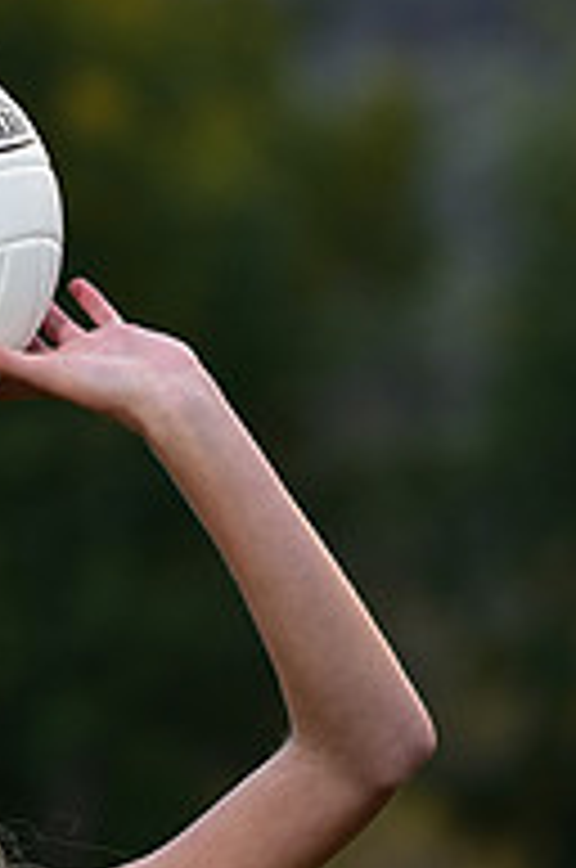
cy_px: 1093
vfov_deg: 4.1
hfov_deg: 2.8
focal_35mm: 497
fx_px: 11970
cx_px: -245
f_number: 4.5
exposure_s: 1/320
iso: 400
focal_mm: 165
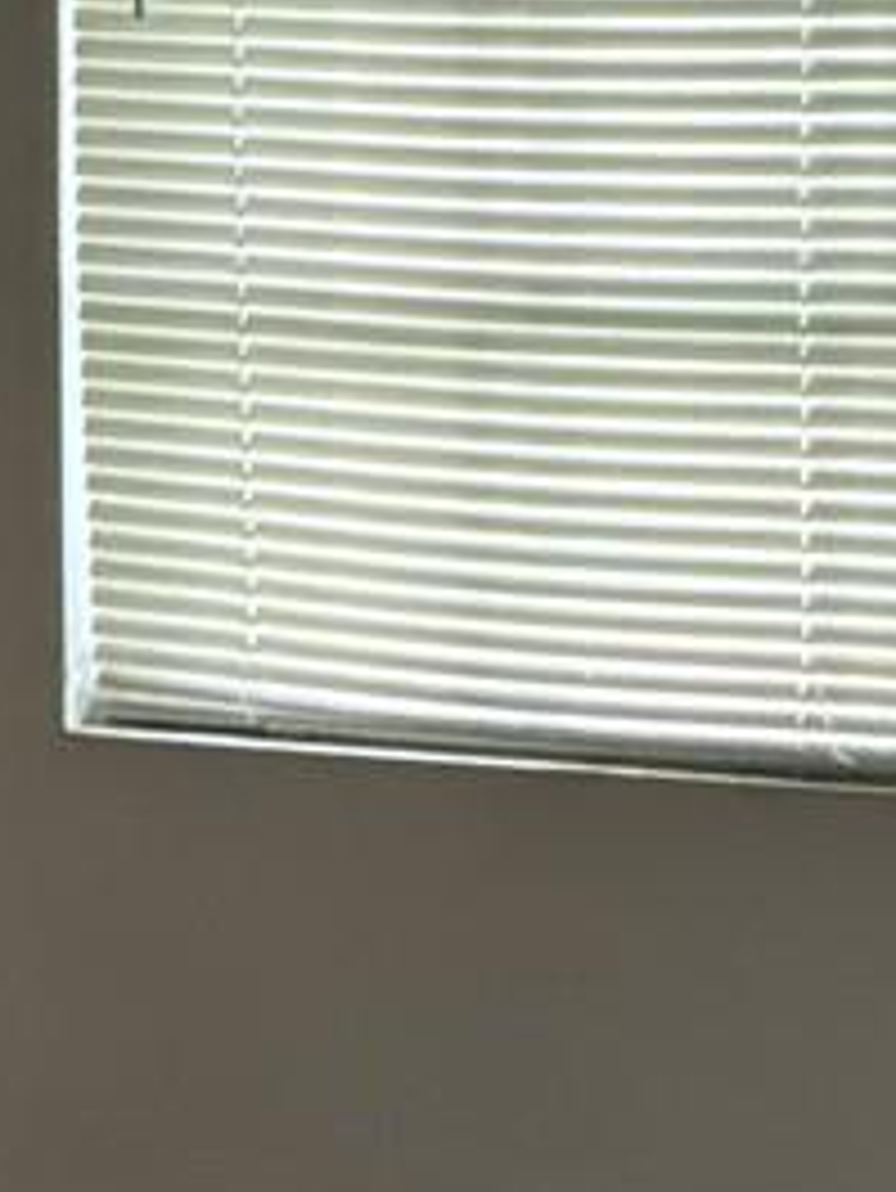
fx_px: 5828
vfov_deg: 11.7
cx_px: -747
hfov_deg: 8.4
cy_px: 715
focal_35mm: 169
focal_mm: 3
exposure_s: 1/68
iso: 64
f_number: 1.8
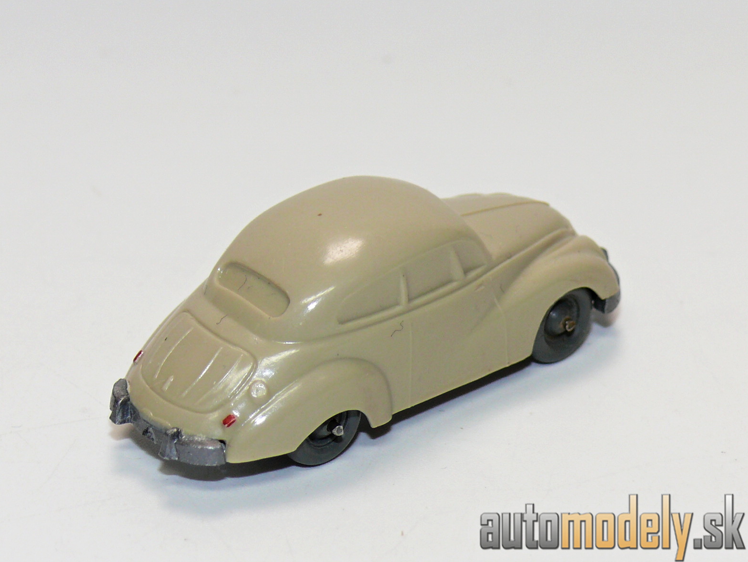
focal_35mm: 160
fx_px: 3458
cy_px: 281
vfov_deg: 9.3
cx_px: 370
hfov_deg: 12.3
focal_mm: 18.6
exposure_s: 1/30
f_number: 4
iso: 100
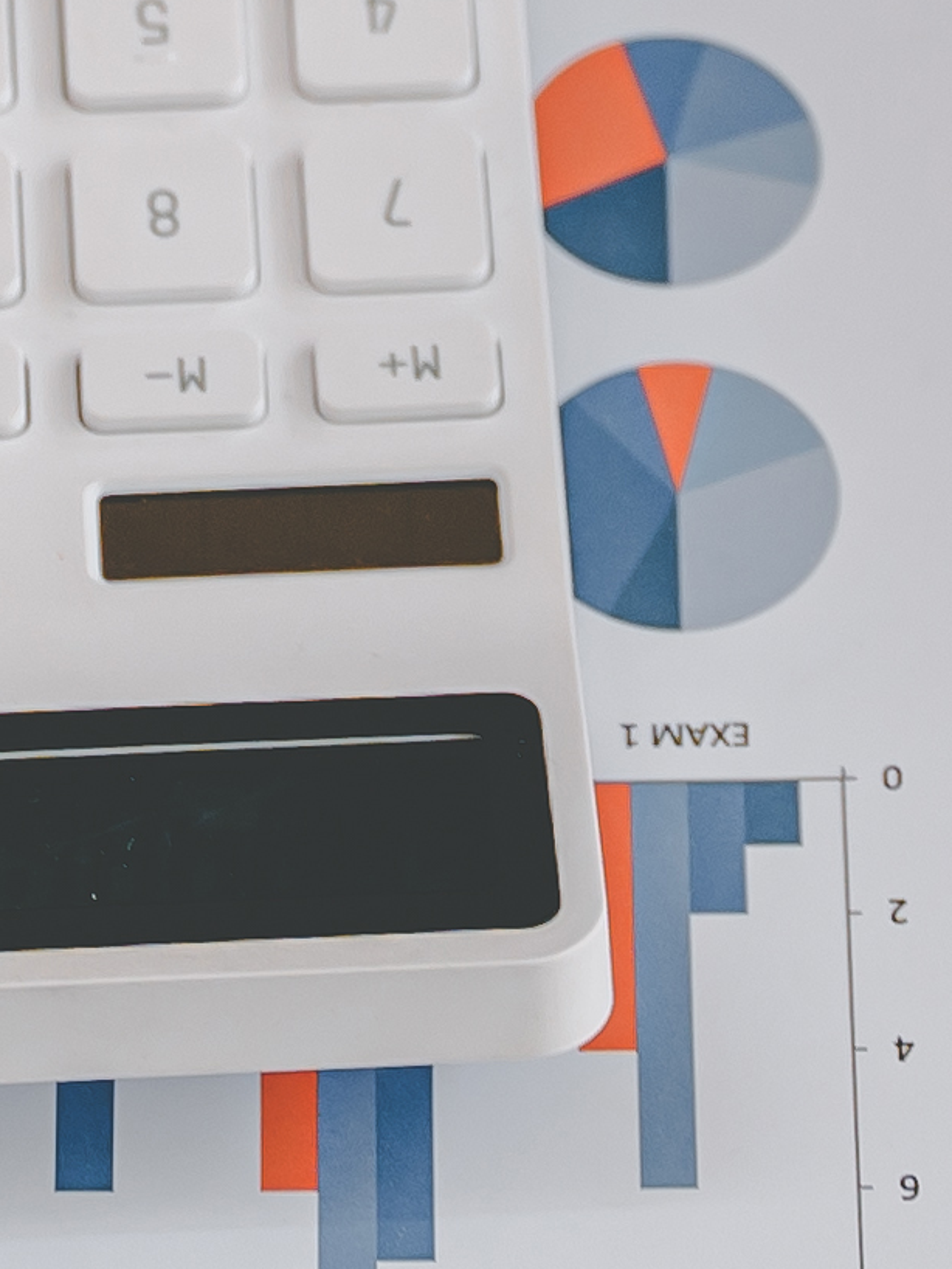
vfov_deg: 7.4
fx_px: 9692
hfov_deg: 5.6
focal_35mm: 264
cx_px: 378
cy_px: -137
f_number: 2.8
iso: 125
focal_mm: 32.8
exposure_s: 1/125
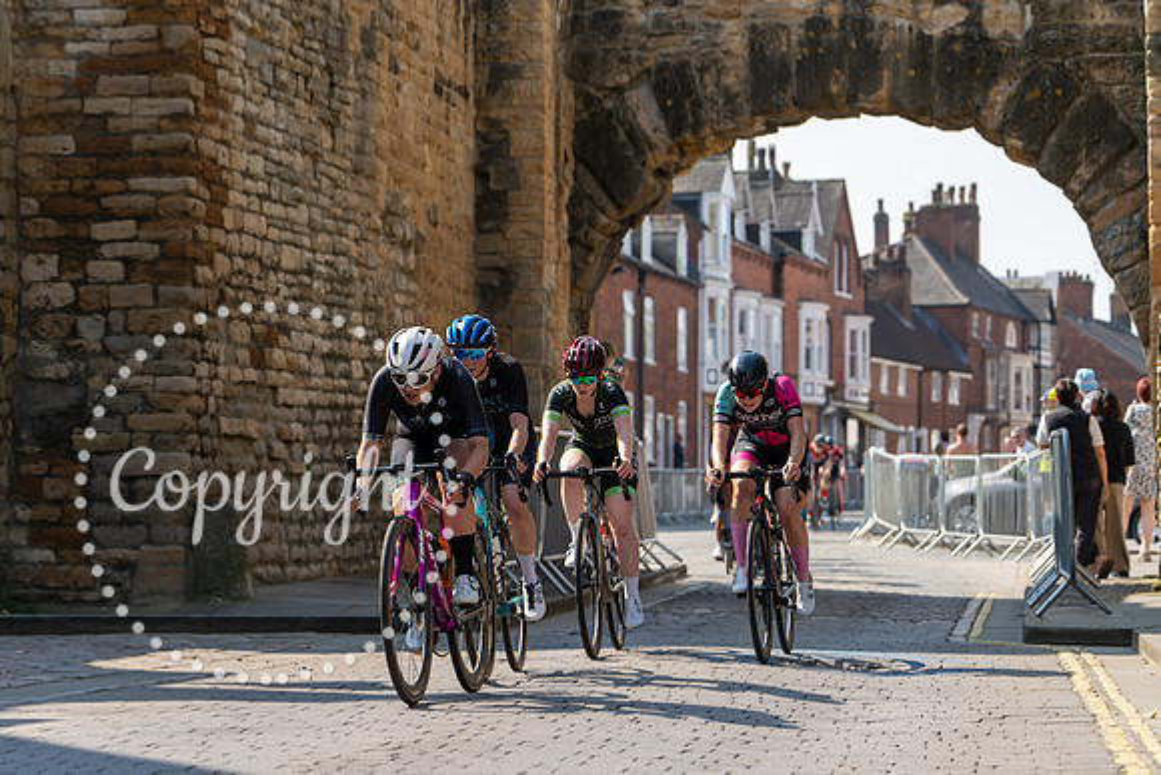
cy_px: 315
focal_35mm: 119
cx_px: 492
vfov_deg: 11.5
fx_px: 3844
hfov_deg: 17.2
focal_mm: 100
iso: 200
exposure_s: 1/1000
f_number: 4.5
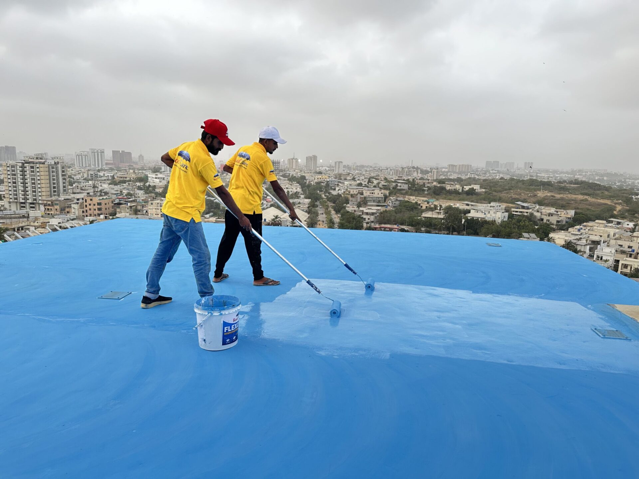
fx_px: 443
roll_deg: -1.4
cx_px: 320
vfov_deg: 56.8
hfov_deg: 71.6
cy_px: 240
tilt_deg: -8.9
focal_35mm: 24
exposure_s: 1/163
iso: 80
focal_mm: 6.86
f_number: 1.78
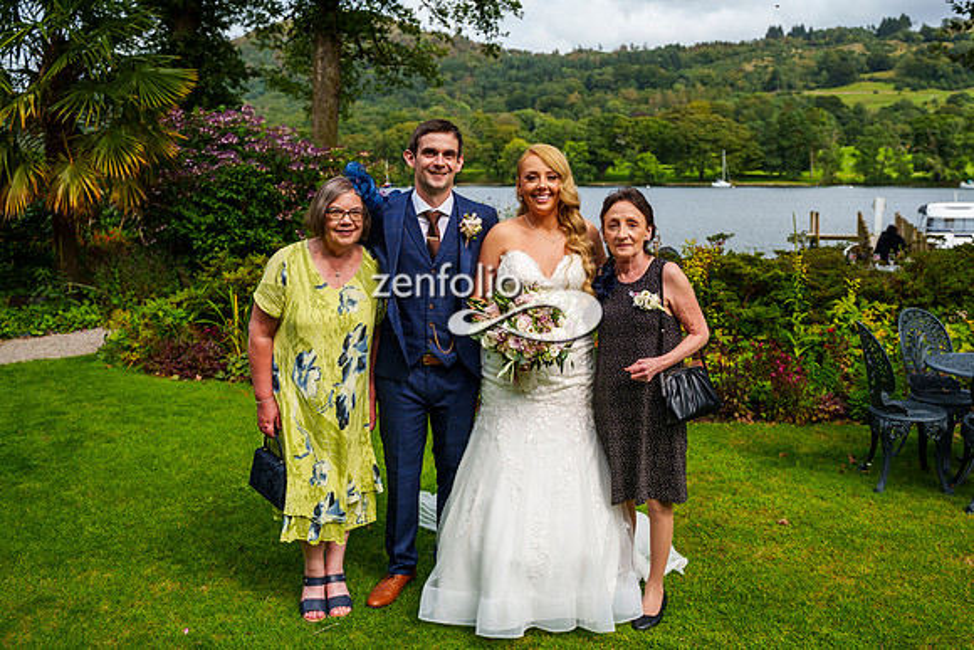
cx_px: 546
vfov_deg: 39.3
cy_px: 286
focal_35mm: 34
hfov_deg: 56.2
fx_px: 910
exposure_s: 1/5000
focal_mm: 30
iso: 400
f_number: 3.5
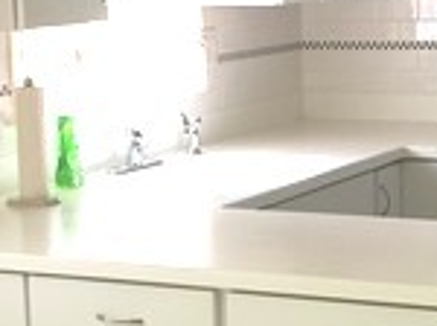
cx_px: 294
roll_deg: +1.1
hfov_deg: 15.9
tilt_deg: -11.2
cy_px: 282
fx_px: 1563
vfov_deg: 11.9
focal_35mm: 124
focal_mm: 4.15
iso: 32
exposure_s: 1/120
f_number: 2.2
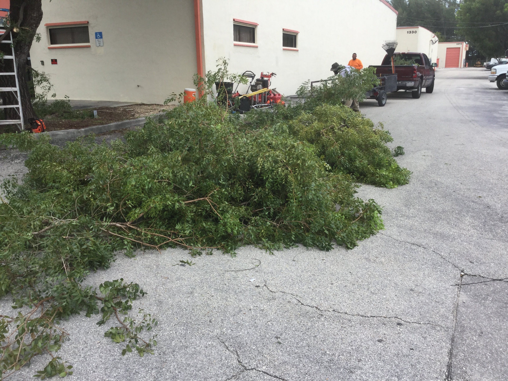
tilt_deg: -16.0
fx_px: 455
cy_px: 190
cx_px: 254
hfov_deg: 58.4
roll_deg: -0.5
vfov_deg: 45.4
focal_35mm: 31
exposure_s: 1/351
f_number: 2.4
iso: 25
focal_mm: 3.3
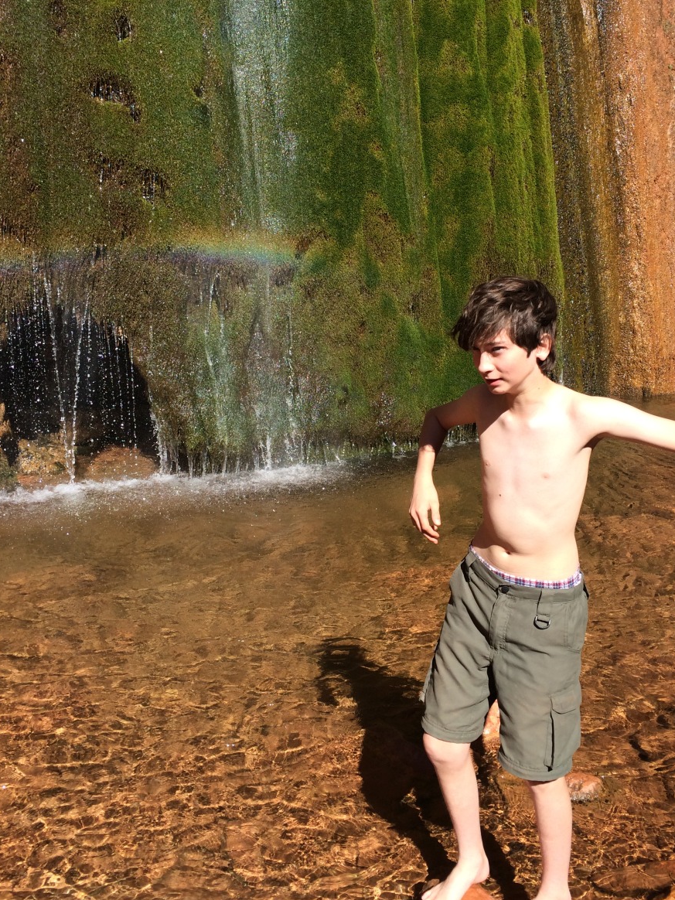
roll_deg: +1.4
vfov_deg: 53.8
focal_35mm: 34
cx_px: 376
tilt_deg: -9.0
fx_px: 884
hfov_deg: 41.7
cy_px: 392
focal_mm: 4.15
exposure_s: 1/1282
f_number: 2.2
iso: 32
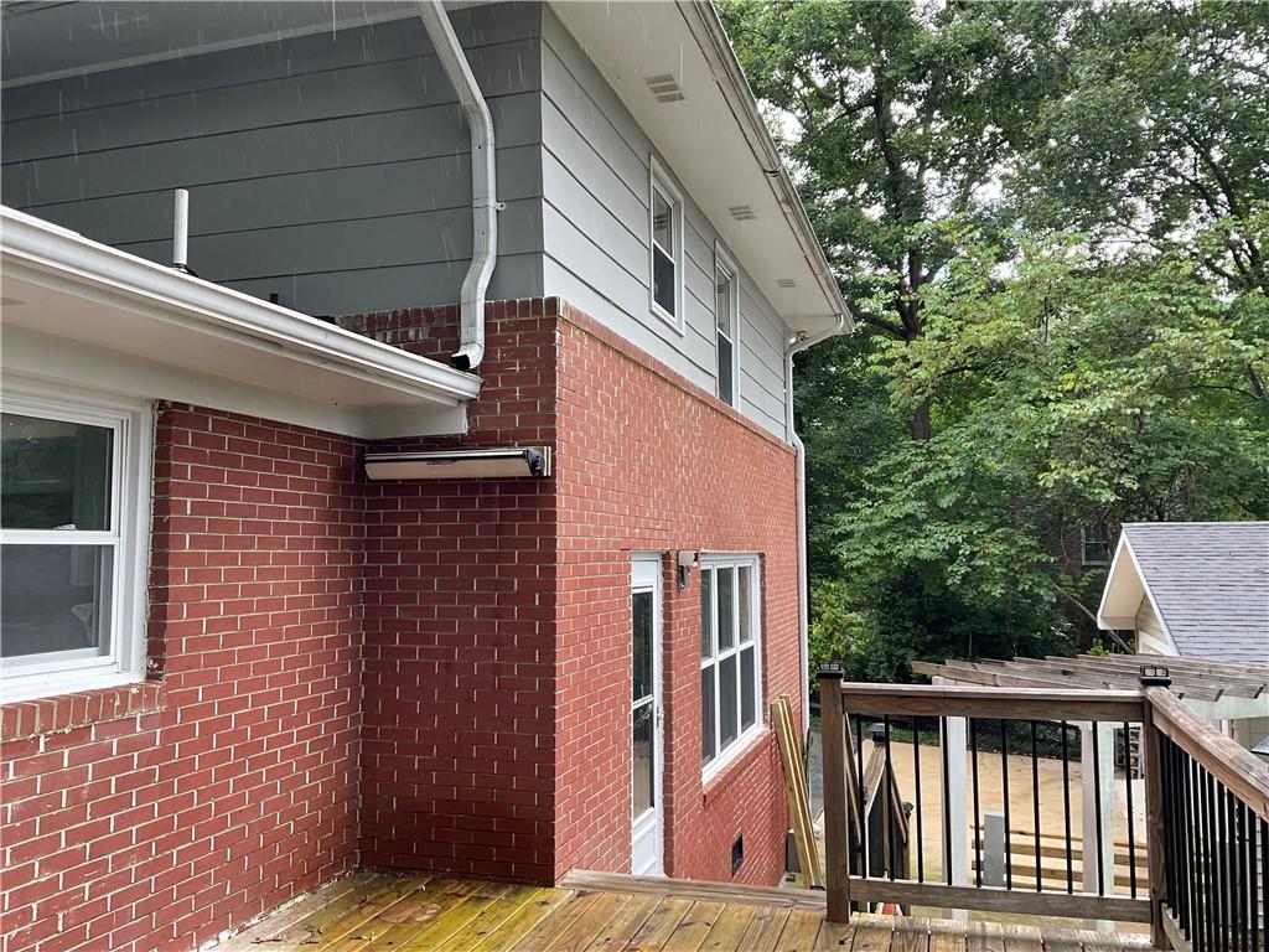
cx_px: 634
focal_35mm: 29
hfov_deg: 61.7
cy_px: 476
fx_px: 1063
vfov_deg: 48.2
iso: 25
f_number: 1.8
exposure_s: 1/120
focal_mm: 3
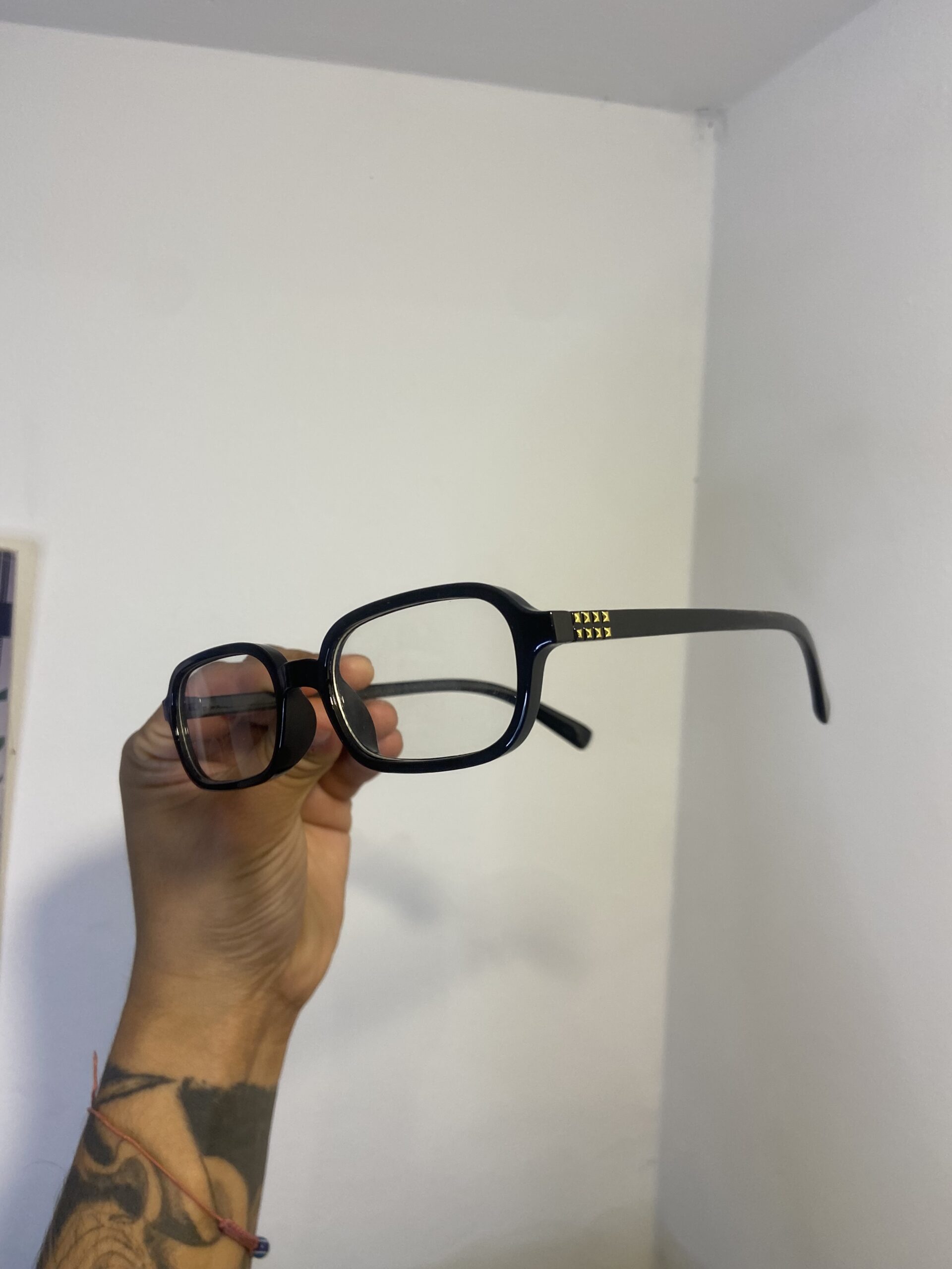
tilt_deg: -5.8
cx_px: 476
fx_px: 953
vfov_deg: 67.3
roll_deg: -1.3
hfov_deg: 53.1
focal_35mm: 26
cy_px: 634
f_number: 1.8
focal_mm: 4.25
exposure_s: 1/100
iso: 125
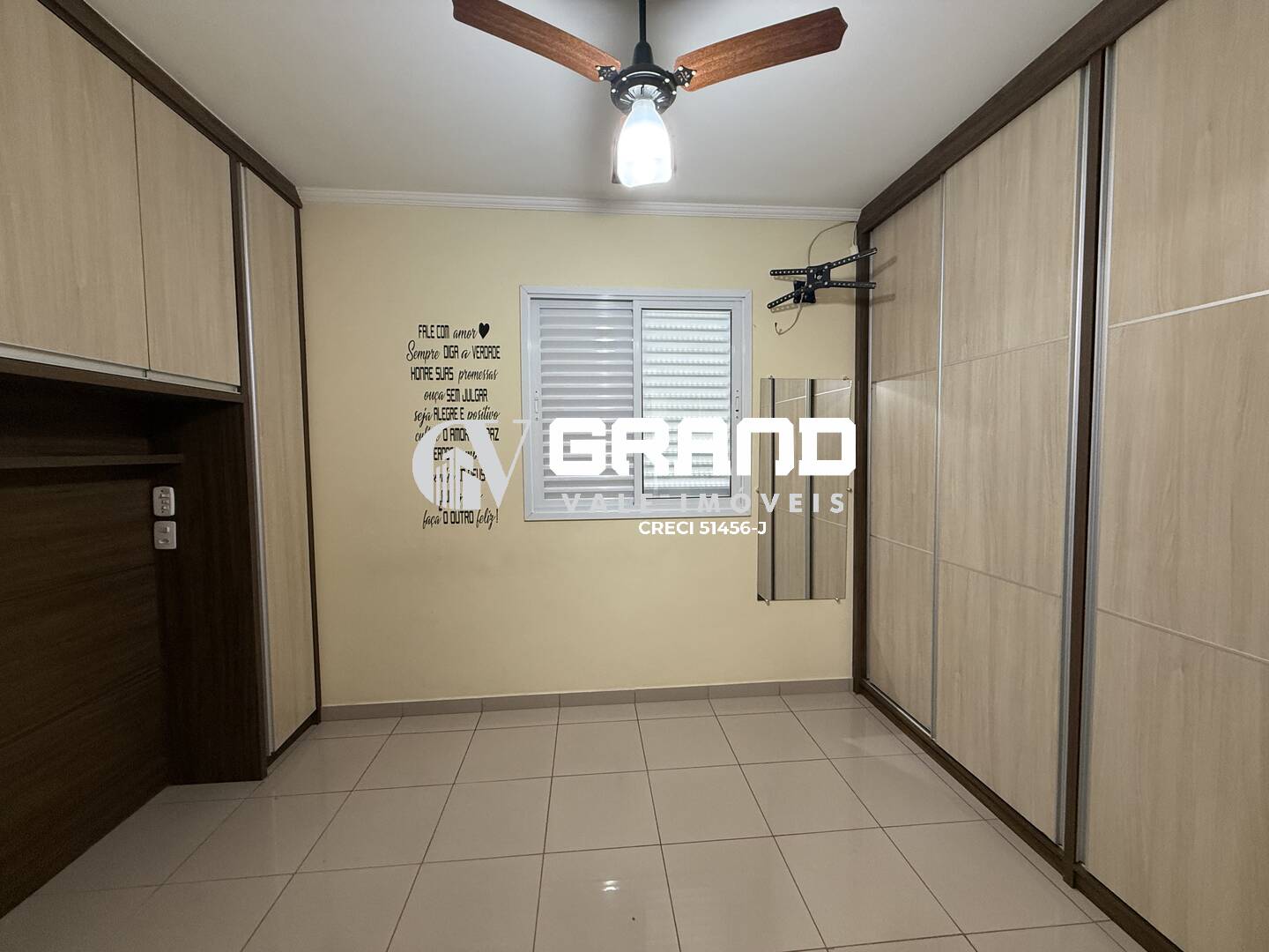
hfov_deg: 102.1
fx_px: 513
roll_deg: +0.8
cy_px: 476
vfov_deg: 85.7
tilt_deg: -3.1
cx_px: 634
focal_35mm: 14
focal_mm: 2.22
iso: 400
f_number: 2.2
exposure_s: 1/60
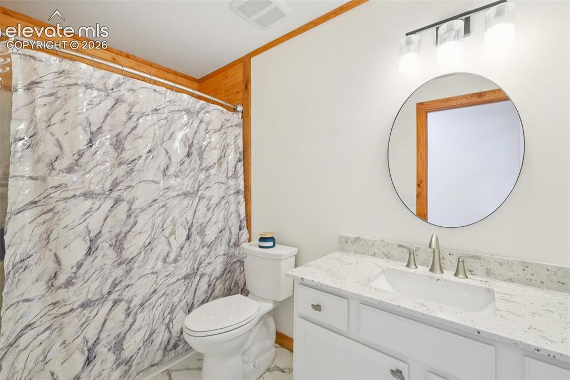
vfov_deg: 77.3
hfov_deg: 100.4
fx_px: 237
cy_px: 190
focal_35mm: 15
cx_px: 285
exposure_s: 1/30
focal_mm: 10
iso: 3200
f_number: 8
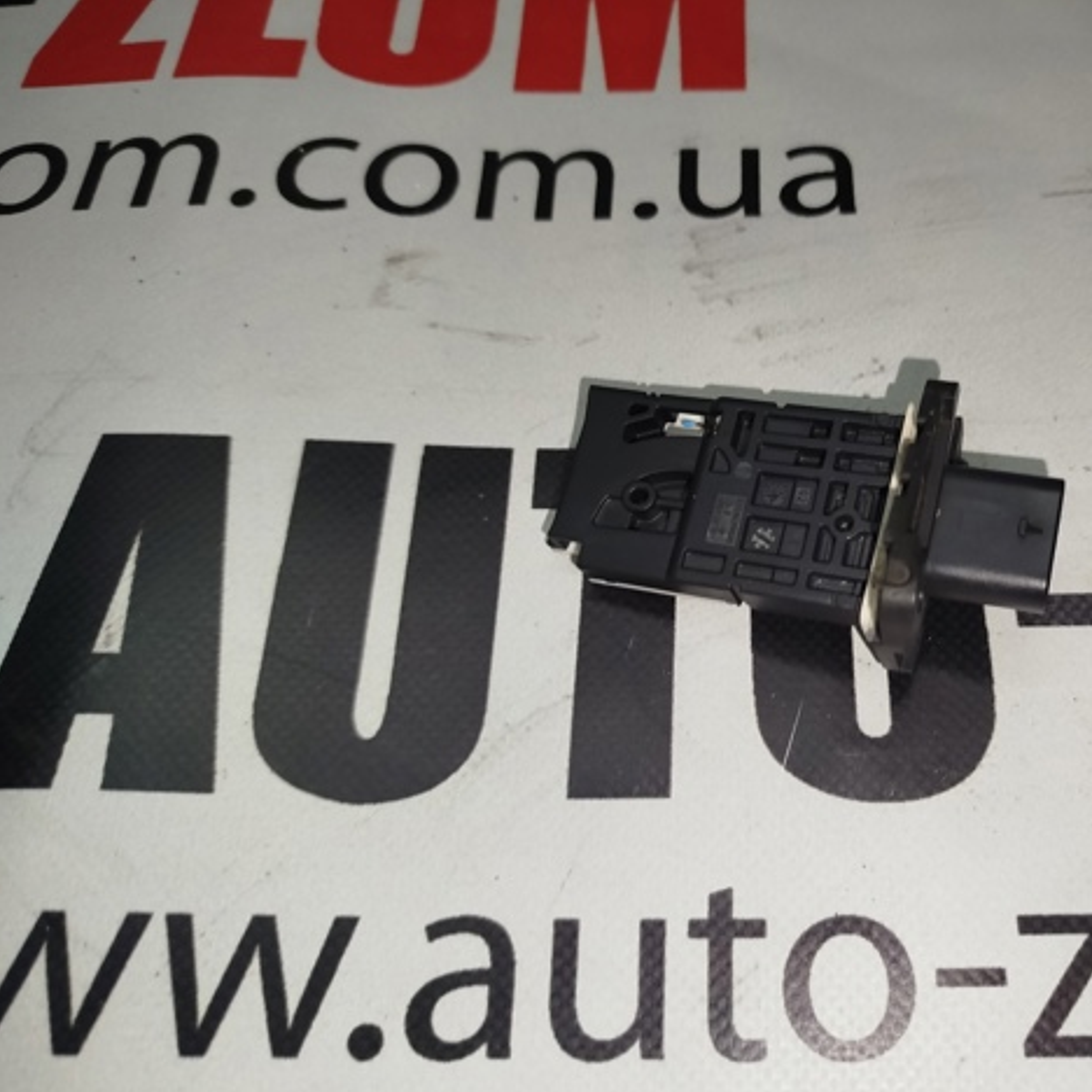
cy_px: 558
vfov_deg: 55.6
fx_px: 1035
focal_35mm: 29
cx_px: 740
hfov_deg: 54.4
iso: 160
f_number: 1.7
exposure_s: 1/33
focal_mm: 5.31
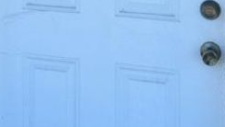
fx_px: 460
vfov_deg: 13.9
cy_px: -107
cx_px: 90
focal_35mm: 77
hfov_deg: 27.5
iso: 50
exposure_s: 1/1326
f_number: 1.5
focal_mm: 5.7
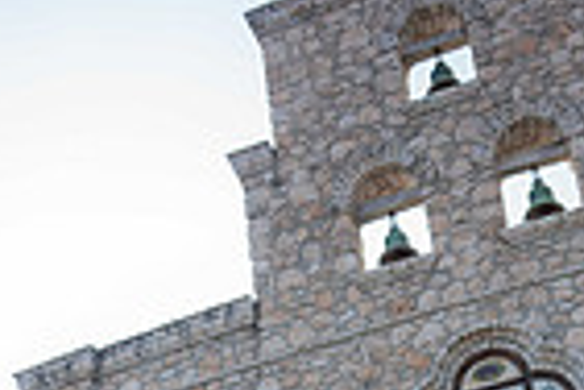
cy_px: 896
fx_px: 1038
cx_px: 389
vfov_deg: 14.8
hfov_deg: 31.2
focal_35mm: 64
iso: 125
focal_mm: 20
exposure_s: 1/800
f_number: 2.8
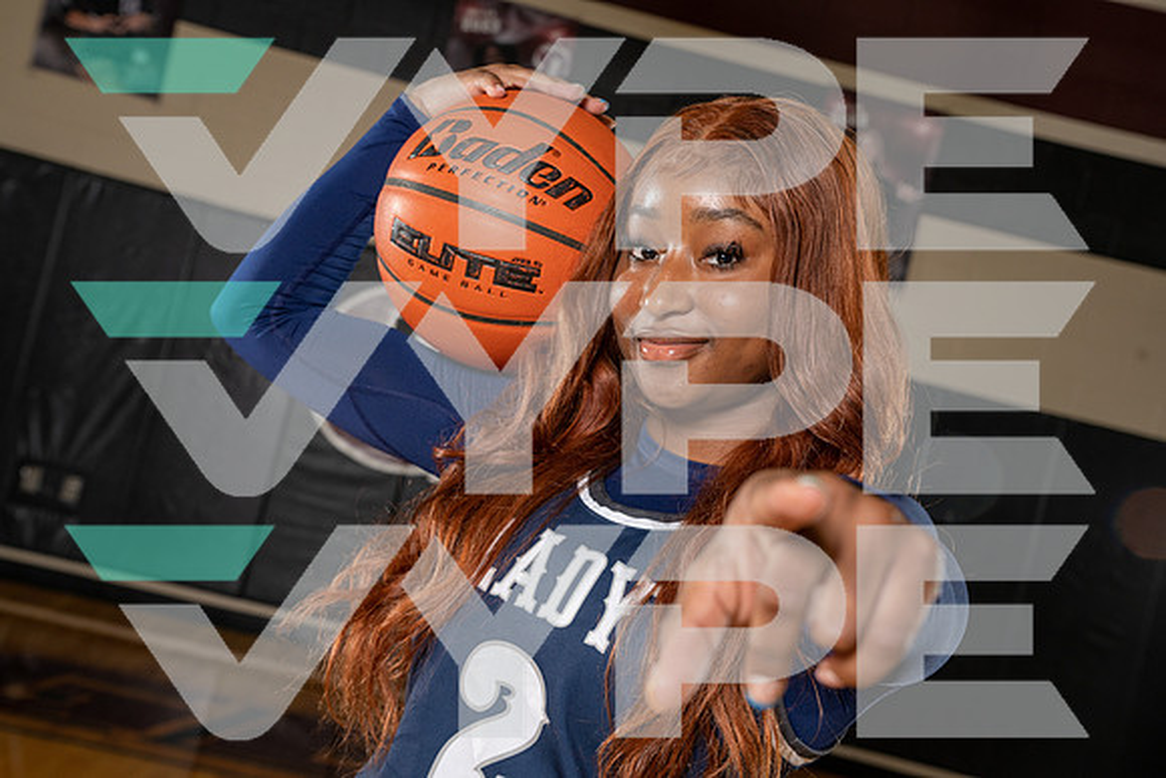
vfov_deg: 26.5
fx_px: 1652
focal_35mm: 51
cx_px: 583
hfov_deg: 38.9
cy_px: 389
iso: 320
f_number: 7.1
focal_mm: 51
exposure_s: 1/250
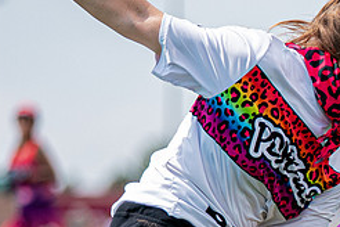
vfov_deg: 2.1
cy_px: 273
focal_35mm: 641
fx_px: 6053
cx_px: 451
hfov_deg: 3.2
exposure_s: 1/4000
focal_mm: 155
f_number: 2.8
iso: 400
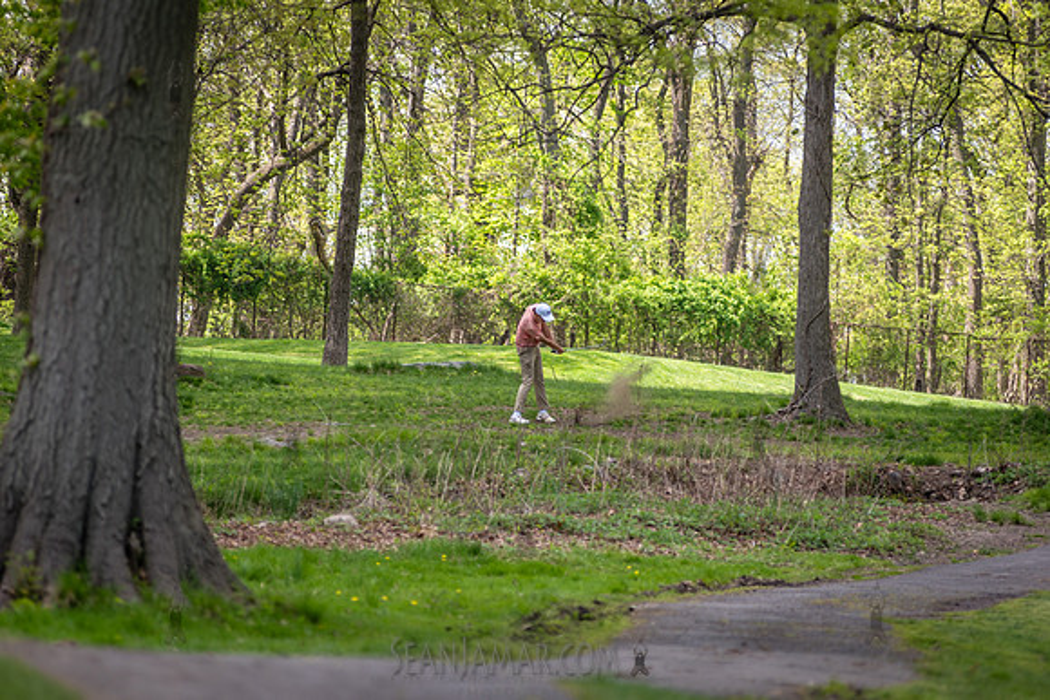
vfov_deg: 6.9
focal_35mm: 200
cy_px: 350
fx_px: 5834
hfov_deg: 10.3
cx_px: 525
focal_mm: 200
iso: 100
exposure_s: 1/500
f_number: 3.5
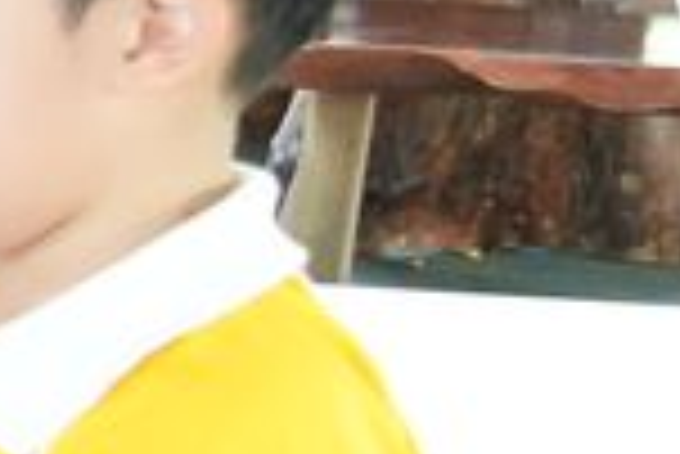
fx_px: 3800
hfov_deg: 7.8
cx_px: -1817
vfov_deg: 6.8
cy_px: 279
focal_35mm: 201
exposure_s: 1/60
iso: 2000
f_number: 5
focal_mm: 18
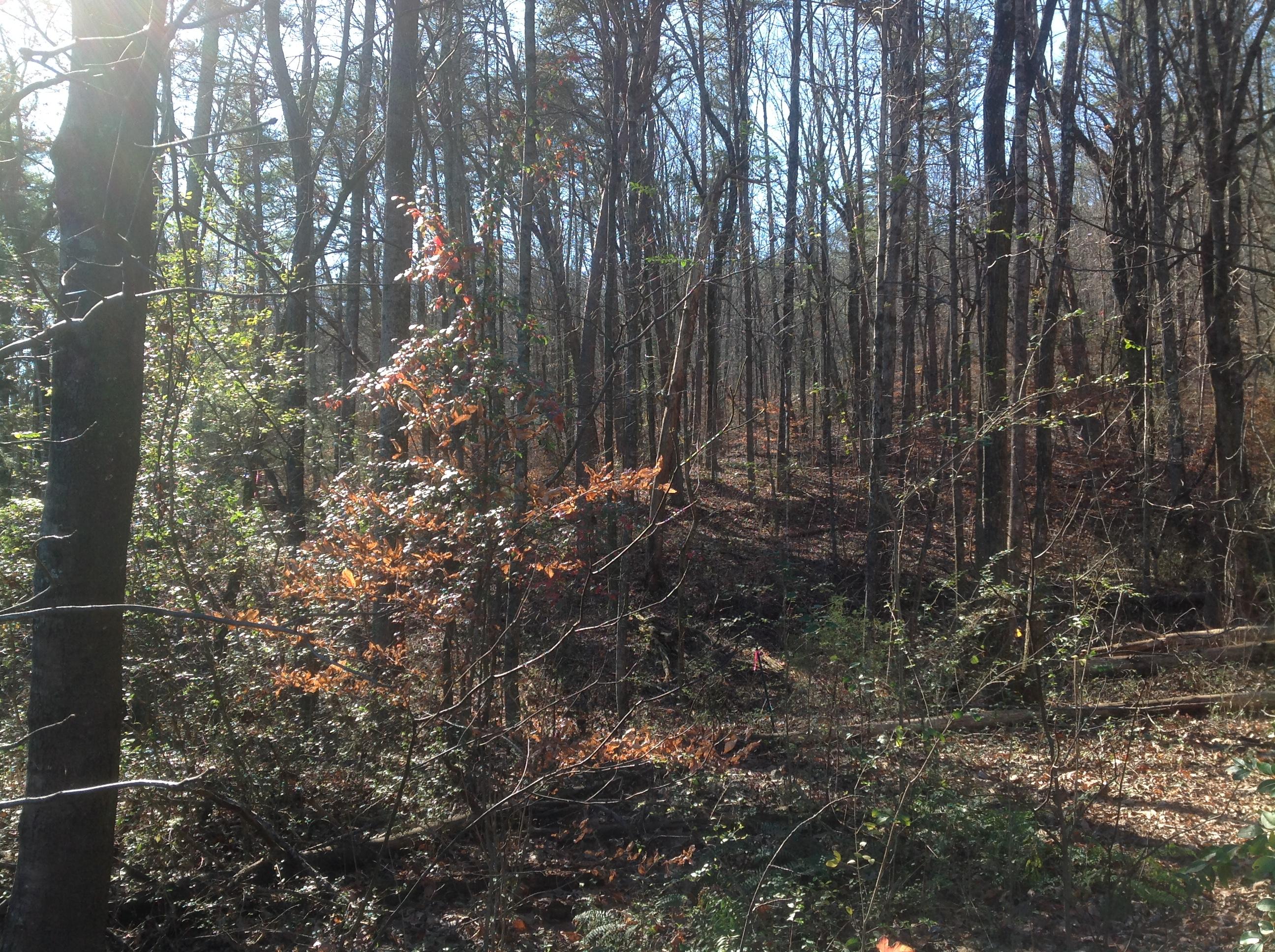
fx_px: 1287
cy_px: 476
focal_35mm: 35
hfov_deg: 52.7
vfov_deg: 40.6
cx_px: 638
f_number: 2.4
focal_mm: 4.28
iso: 50
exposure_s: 1/291
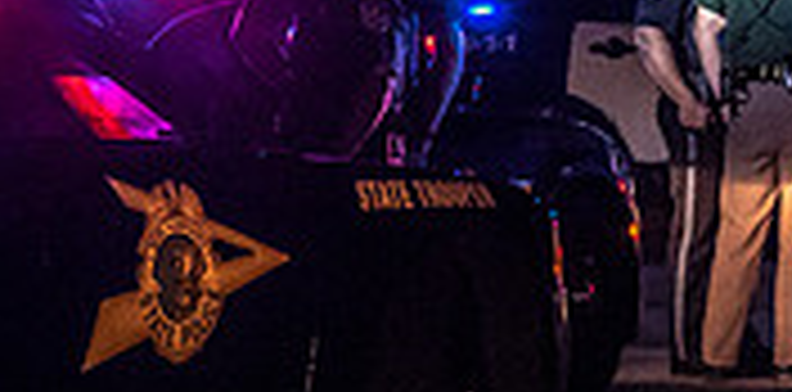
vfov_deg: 1.0
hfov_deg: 2.0
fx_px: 22337
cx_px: 740
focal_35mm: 1094
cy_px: 59
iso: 2000
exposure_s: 1/125
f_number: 5.6
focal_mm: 190
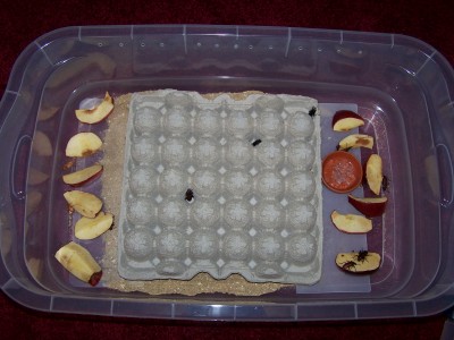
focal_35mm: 38
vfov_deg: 37.7
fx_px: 498
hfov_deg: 49.0
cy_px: 170
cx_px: 227
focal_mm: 6.3
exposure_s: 1/60
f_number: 2.8
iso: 80
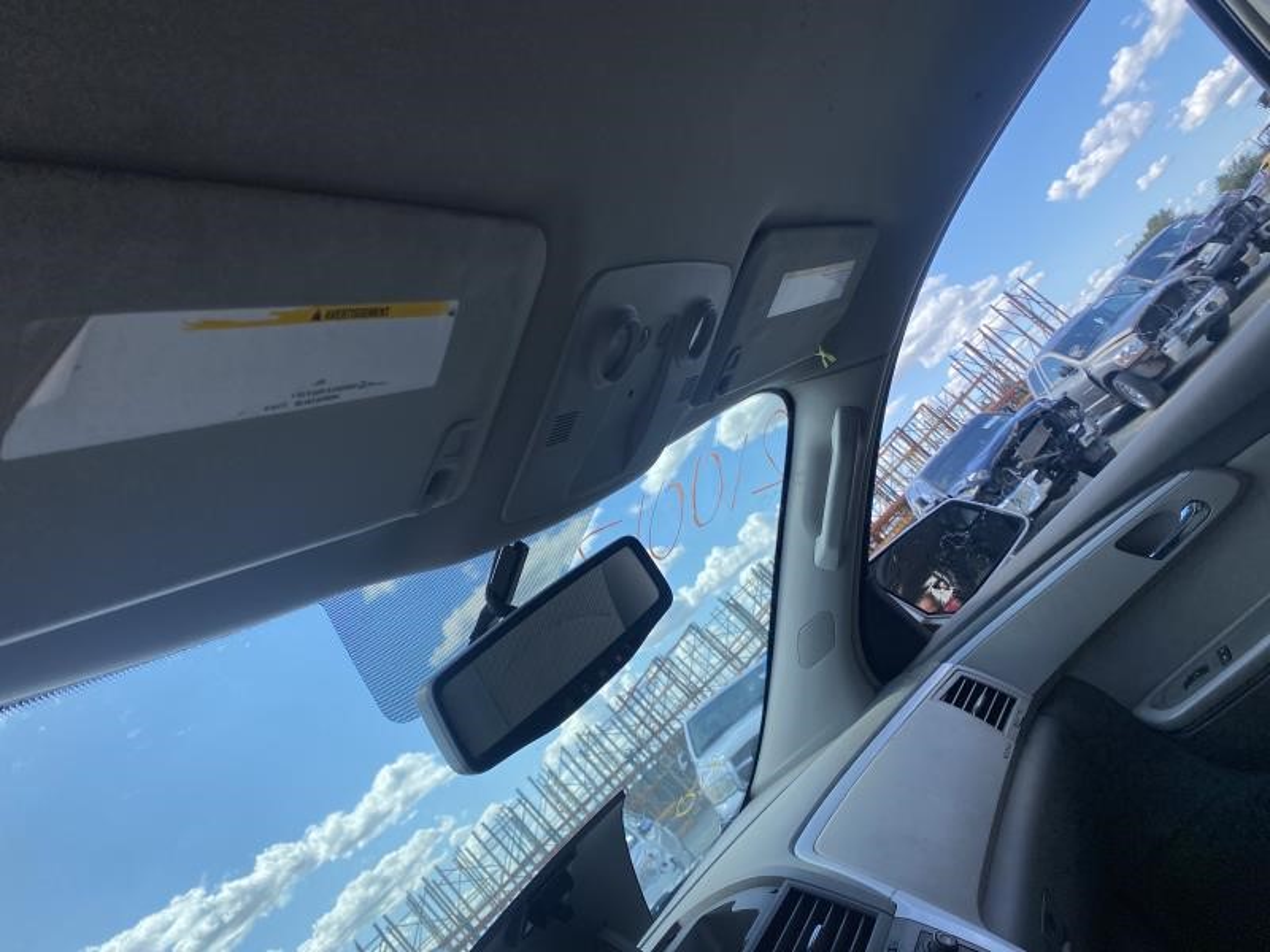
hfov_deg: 67.3
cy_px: 476
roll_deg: +43.6
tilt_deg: +13.9
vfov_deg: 53.1
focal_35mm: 26
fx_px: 954
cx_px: 635
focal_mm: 4.25
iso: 32
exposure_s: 1/1072
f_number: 1.8
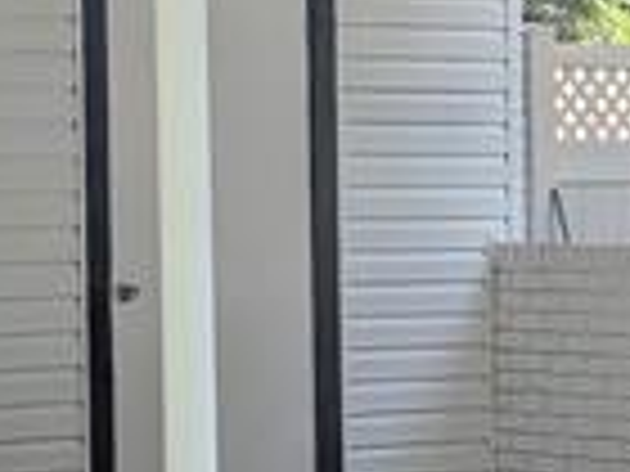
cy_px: 189
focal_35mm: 176
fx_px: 3203
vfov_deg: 8.4
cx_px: 662
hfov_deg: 11.1
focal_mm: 4.53
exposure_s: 1/1898
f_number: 1.7
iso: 30
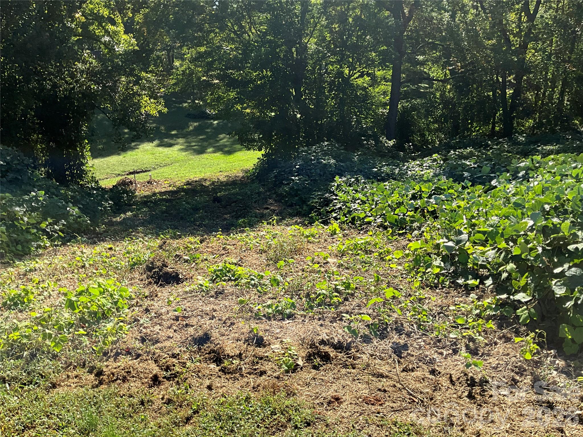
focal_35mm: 29
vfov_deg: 48.2
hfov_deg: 61.7
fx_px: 488
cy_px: 218
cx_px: 292
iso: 25
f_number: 1.8
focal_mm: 3
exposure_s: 1/1195
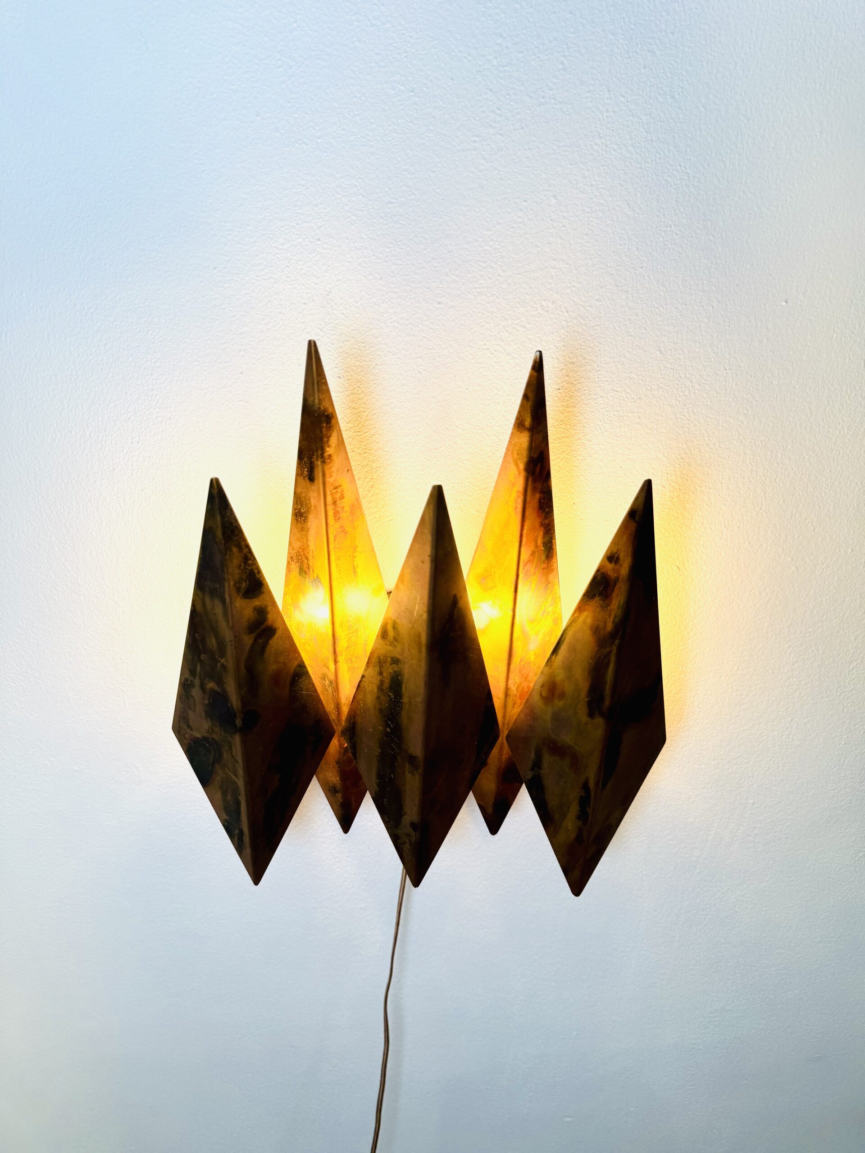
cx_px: 432
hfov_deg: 56.8
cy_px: 576
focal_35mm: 24
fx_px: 800
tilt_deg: -31.6
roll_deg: -0.3
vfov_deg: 71.6
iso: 80
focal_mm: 6.76
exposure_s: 1/279
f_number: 1.78
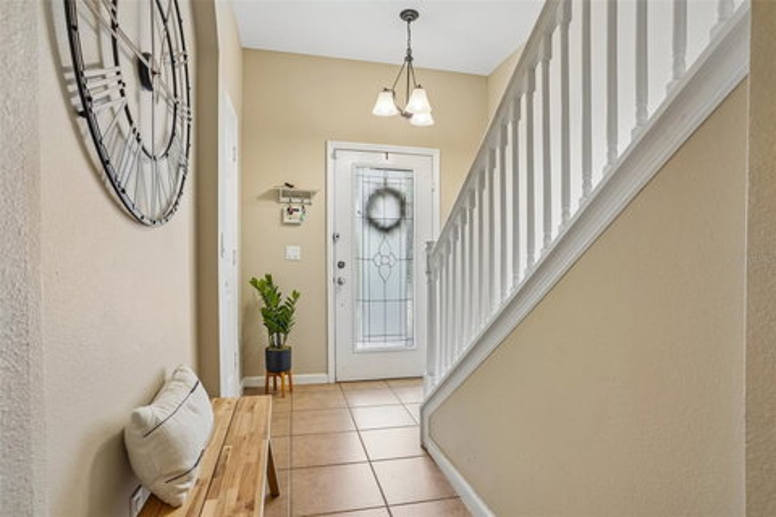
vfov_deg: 67.4
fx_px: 388
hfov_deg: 90.0
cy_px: 258
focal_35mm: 18
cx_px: 388
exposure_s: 1/25
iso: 400
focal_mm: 18
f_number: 8
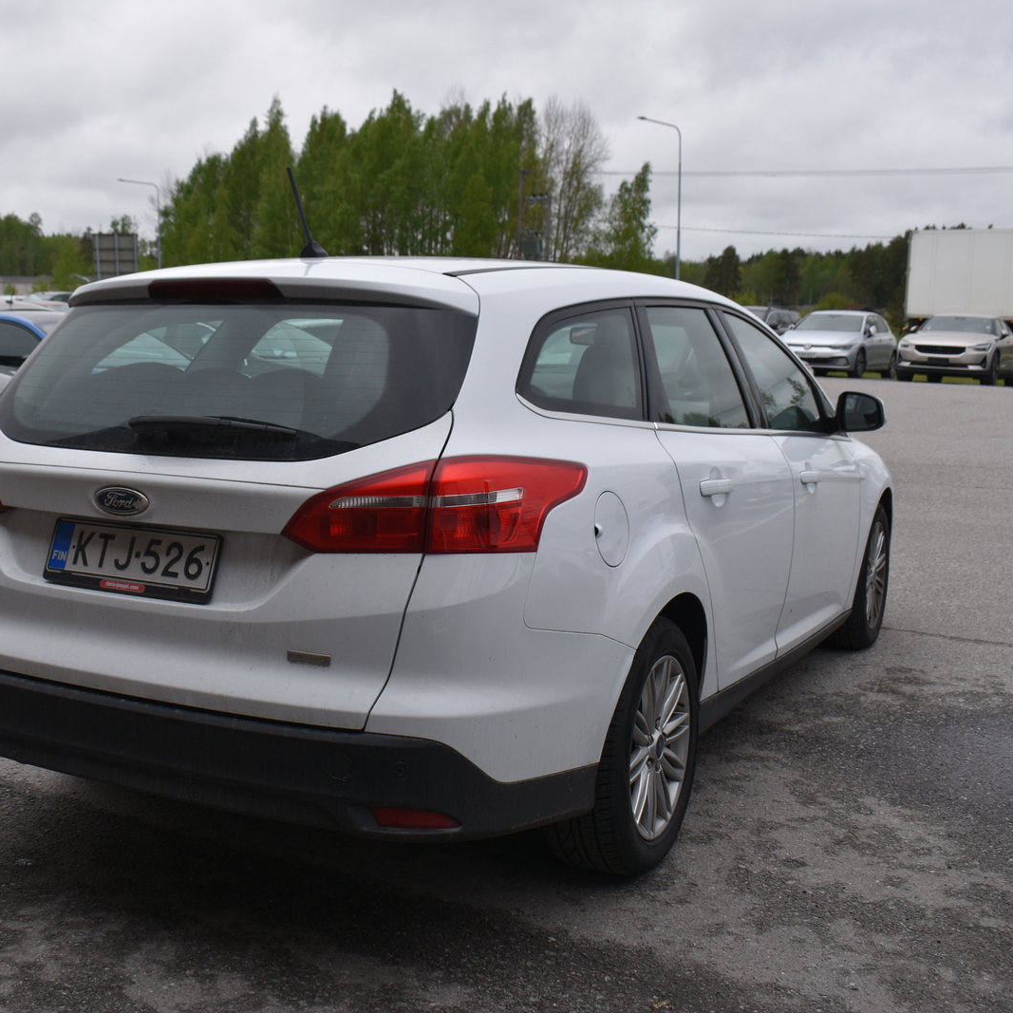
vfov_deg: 41.3
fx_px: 1346
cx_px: 391
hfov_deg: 41.0
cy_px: 508
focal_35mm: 41
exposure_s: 1/350
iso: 200
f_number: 6.7
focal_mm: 21
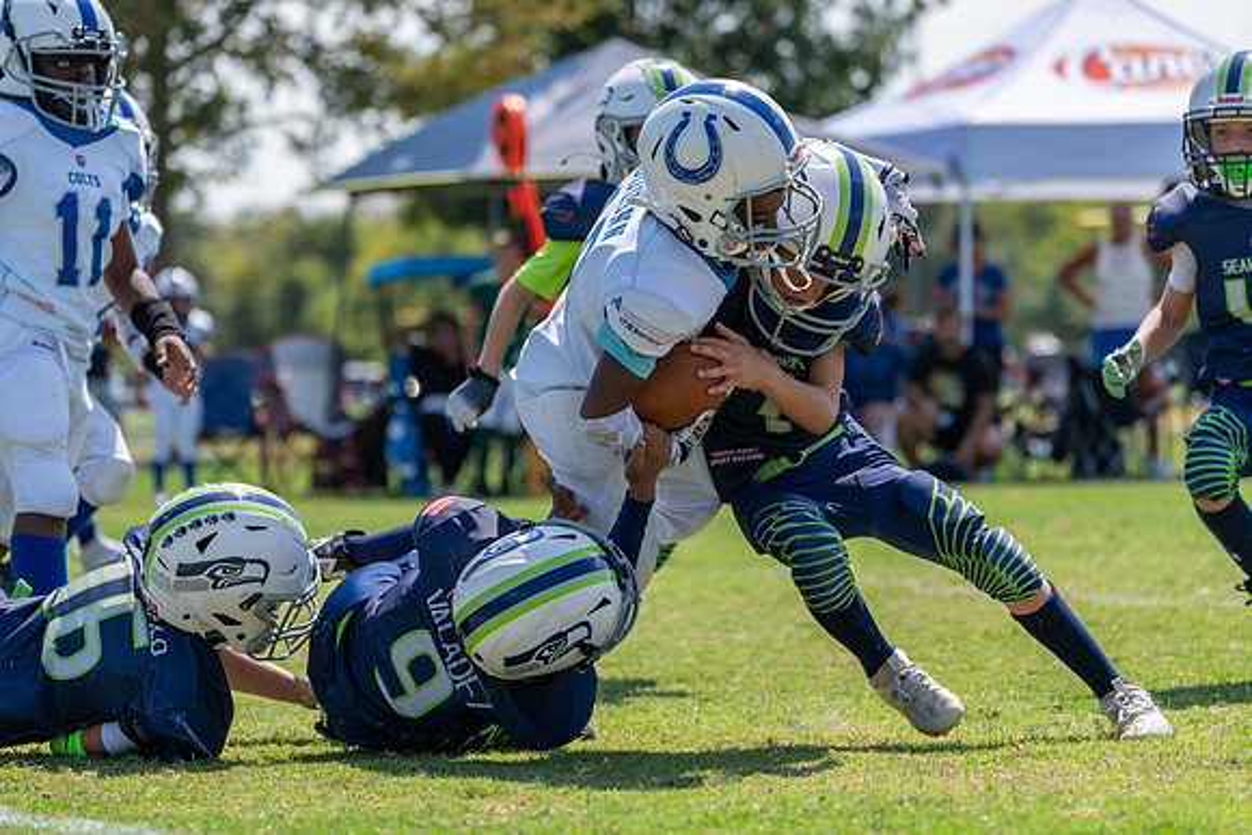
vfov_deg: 7.4
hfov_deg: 11.1
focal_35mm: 185
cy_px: 418
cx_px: 626
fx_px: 6435
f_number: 5.6
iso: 250
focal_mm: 185
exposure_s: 1/1250
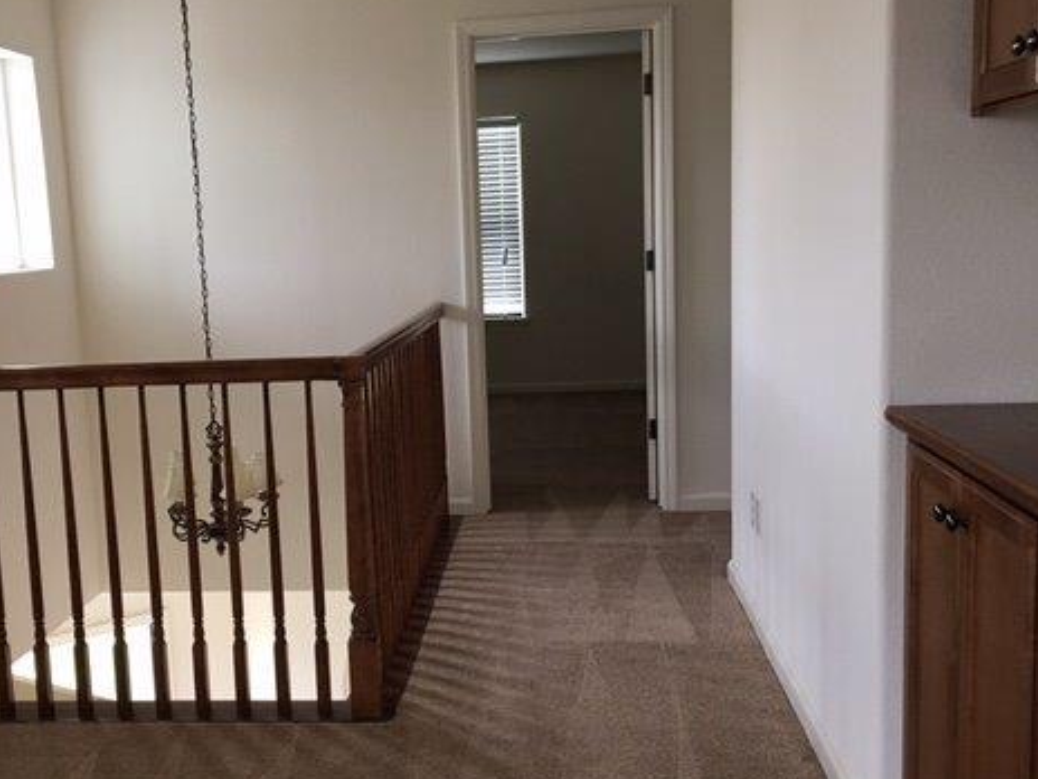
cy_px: 414
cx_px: 405
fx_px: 1199
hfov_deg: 46.5
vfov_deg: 35.9
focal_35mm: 40
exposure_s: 1/30
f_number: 2.2
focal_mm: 4.15
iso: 40
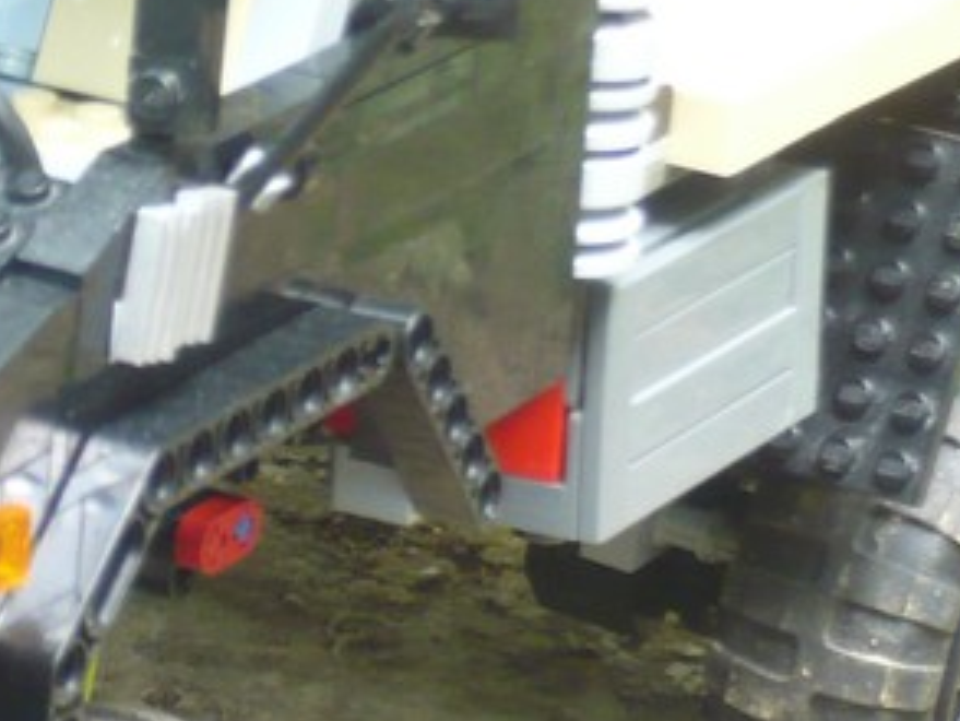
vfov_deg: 5.6
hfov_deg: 7.4
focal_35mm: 265
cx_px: -147
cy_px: 302
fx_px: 7352
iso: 200
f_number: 4.8
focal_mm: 16.1
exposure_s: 1/10
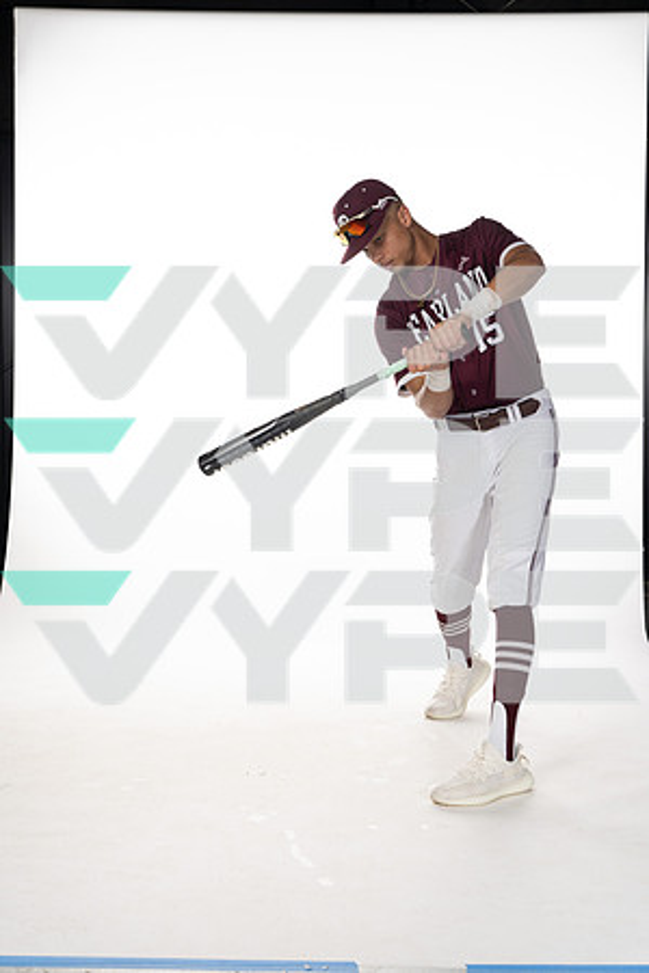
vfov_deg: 40.3
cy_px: 486
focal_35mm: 49
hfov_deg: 27.5
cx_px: 324
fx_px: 1325
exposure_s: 1/250
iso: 400
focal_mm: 49
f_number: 6.3
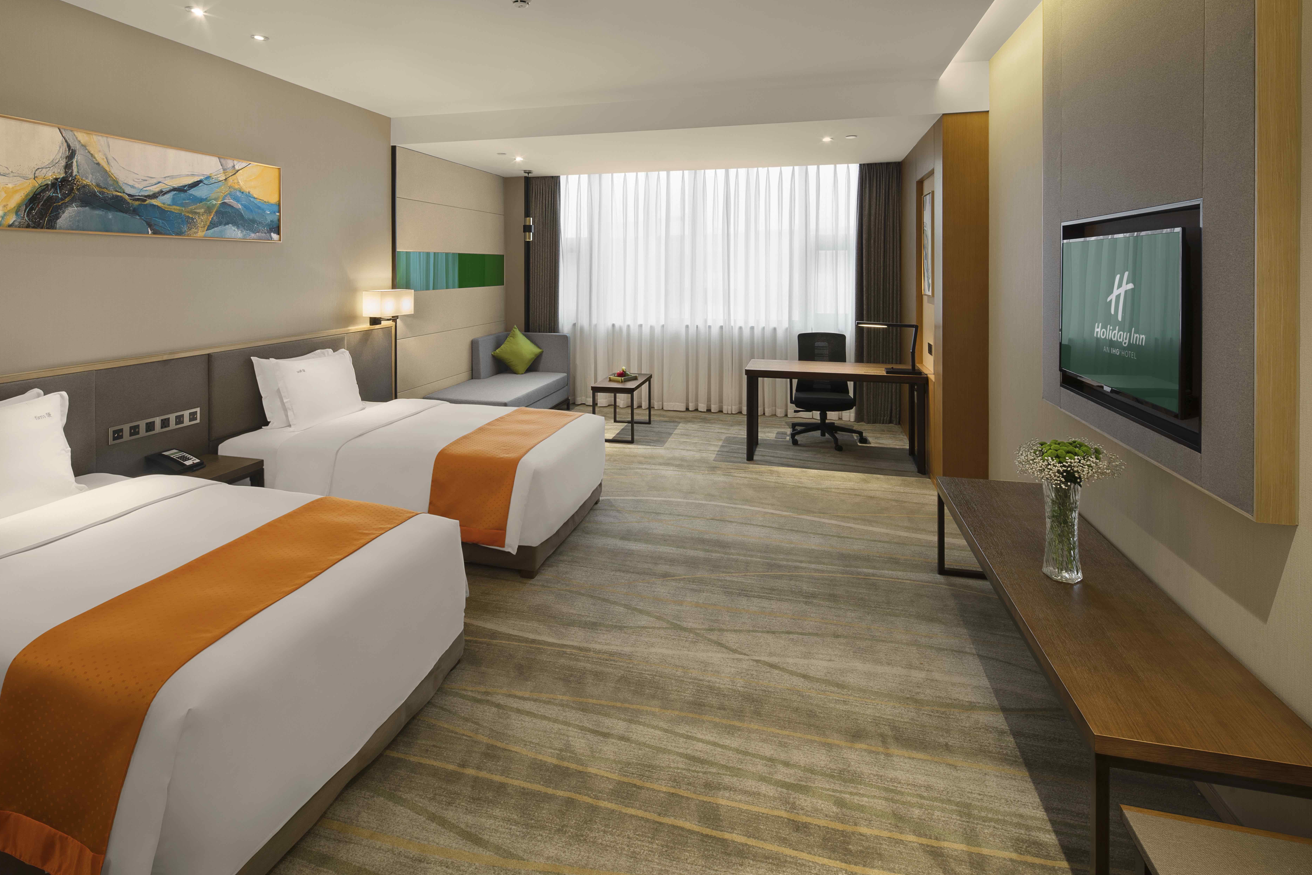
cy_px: 423
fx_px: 656
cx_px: 628
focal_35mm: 18
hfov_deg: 89.9
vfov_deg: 67.4
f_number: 14
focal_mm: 17
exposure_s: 1/5
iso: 100
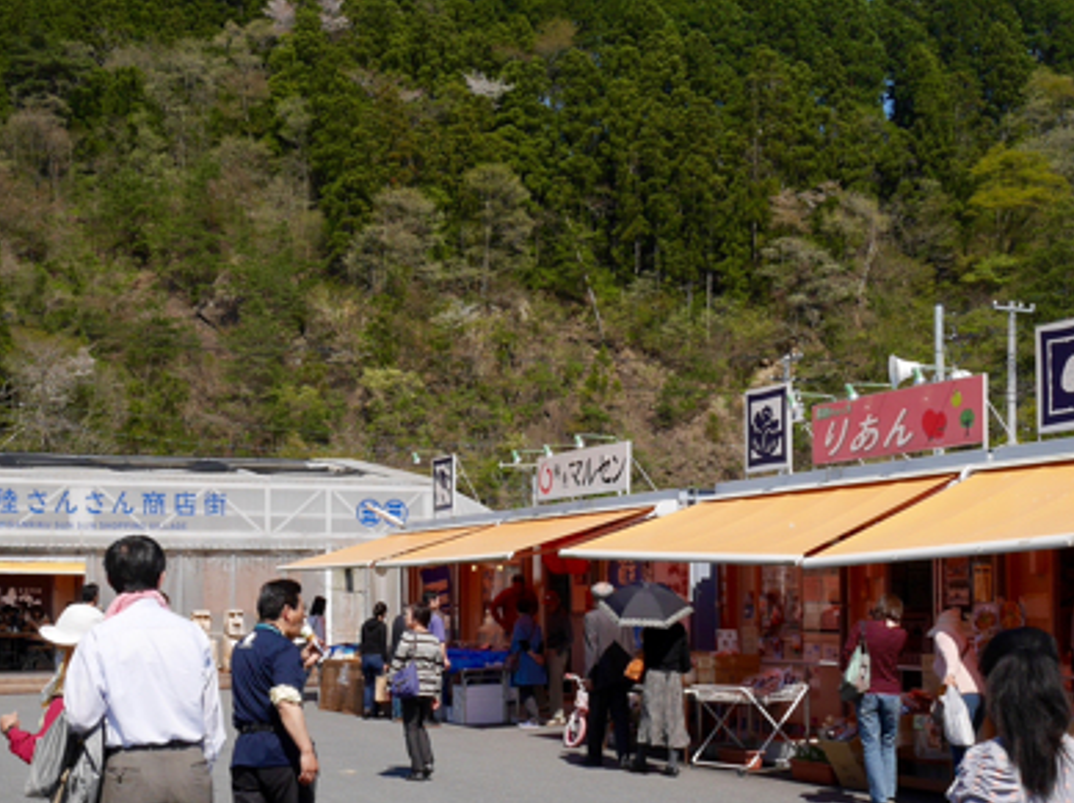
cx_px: 508
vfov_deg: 25.9
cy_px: 527
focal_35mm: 56
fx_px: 1736
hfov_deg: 34.4
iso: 200
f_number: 9
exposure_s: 1/400
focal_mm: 17
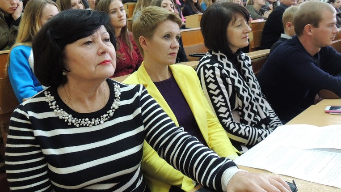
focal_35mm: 32
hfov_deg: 61.0
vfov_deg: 36.5
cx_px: 164
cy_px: 75
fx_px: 289
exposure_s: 1/20
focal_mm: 4.9
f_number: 3.1
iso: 400
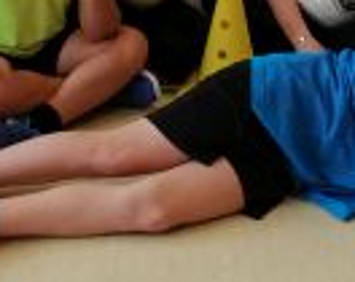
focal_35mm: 120
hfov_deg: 16.1
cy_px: -129
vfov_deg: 12.3
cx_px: 180
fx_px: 1258
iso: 64
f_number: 1.8
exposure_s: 1/50
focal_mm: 3.95
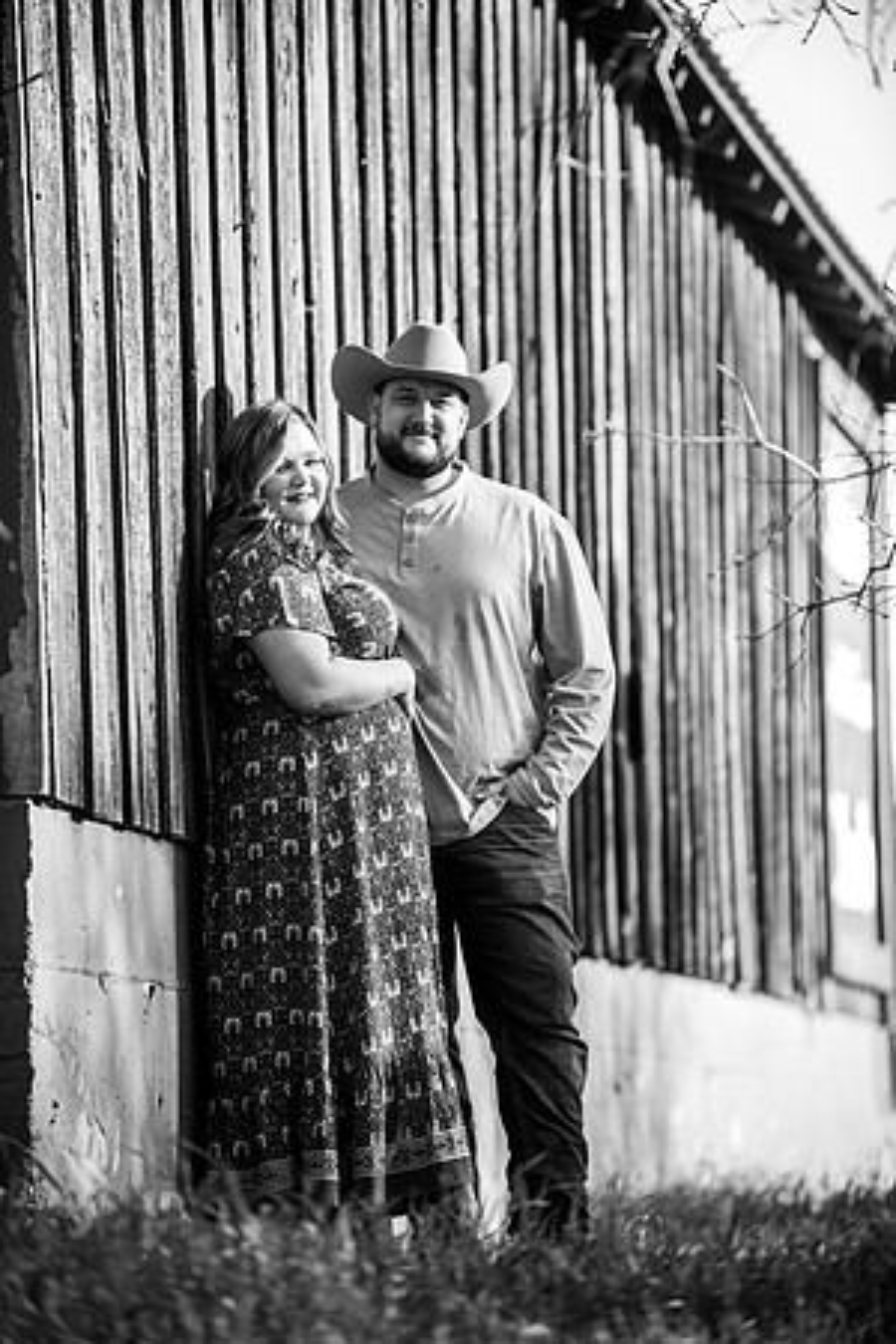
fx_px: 6533
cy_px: 672
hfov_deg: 7.8
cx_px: 448
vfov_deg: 11.7
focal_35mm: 175
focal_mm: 175
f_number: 2.8
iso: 50
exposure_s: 1/160
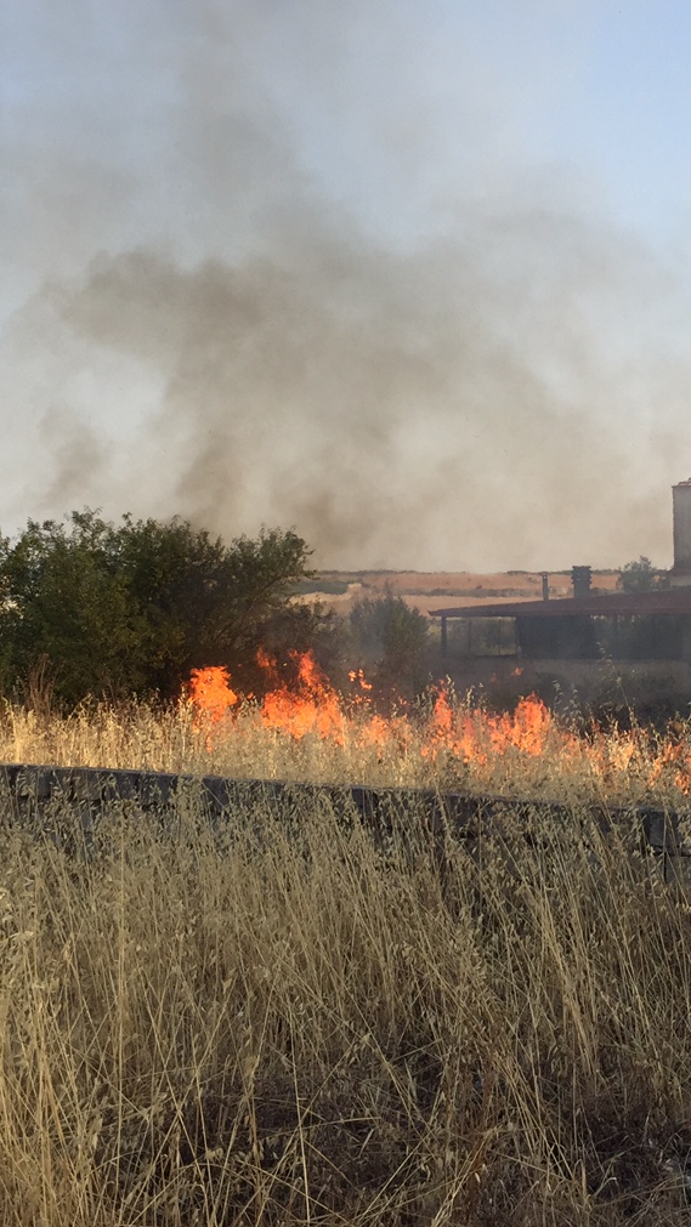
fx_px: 1661
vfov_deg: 40.4
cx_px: 628
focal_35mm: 51
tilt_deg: +2.6
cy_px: 492
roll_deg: +0.0
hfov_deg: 22.9
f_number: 2.2
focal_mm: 4.15
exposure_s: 1/1130
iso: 32
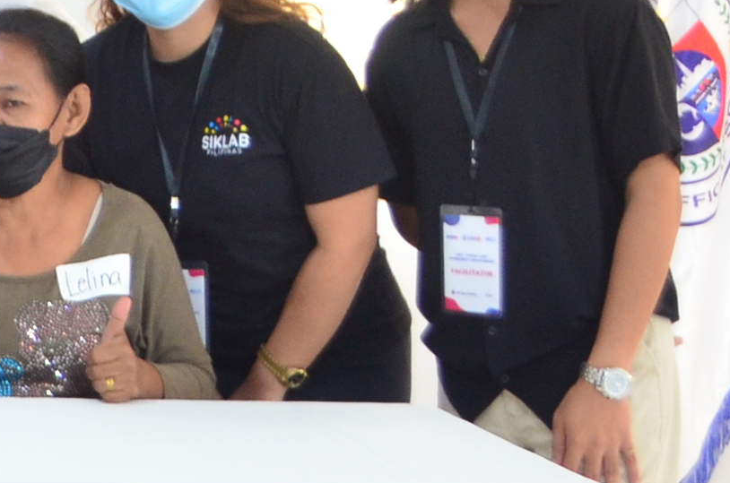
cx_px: -896
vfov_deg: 6.2
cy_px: -127
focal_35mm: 218
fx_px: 4411
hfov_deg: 8.8
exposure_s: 1/30
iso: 800
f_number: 5
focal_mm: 32
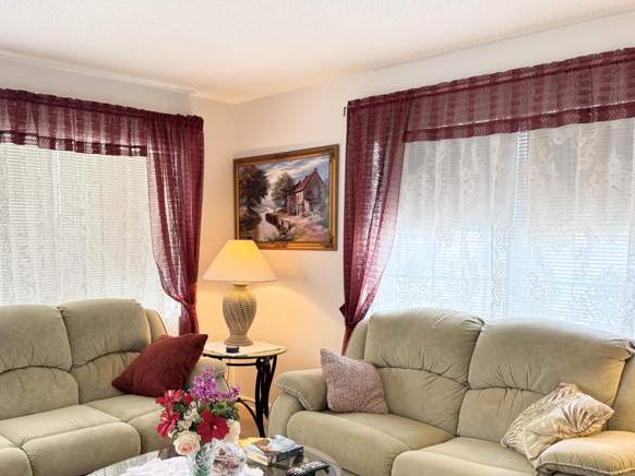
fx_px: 605
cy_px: 282
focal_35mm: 33
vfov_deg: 42.7
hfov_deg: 54.4
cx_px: 217
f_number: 1.78
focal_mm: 6.76
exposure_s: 1/60
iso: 125
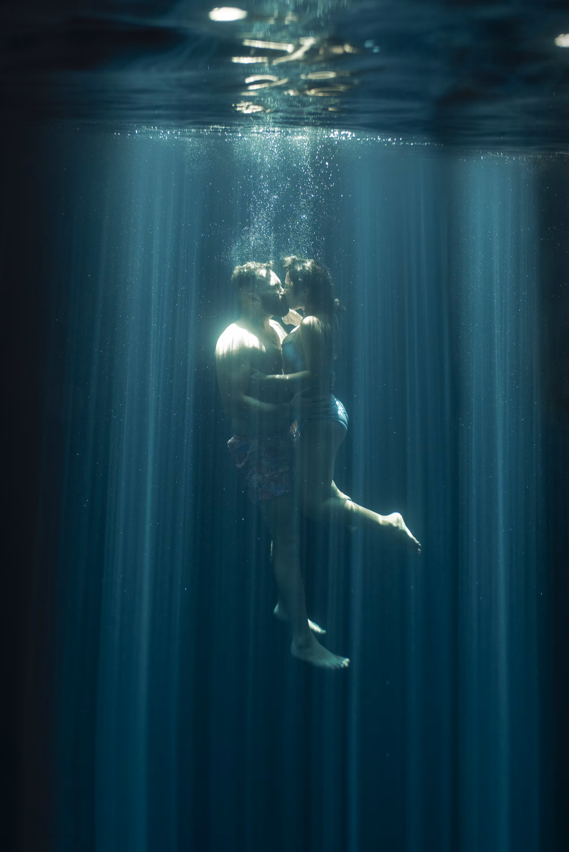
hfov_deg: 37.9
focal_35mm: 35
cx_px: 284
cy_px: 426
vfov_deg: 54.4
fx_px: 829
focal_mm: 35
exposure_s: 1/125
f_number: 2.8
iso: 400
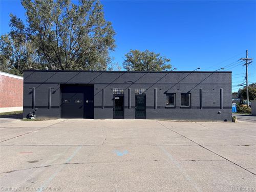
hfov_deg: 67.3
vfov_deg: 53.1
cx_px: 128
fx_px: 192
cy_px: 96
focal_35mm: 26
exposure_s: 1/2778
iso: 50
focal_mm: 5.96
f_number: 1.6
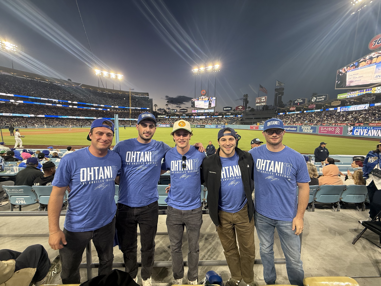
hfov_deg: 102.1
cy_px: 143
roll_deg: -0.7
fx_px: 154
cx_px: 190
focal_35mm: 14
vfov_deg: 85.7
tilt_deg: -6.9
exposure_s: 1/99
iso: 100
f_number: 2.2
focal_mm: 2.22
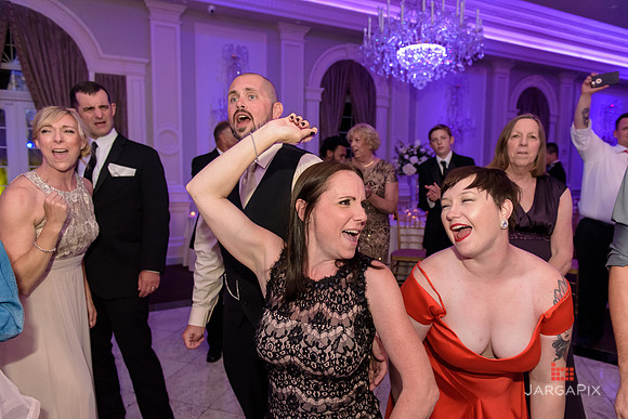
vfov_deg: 53.2
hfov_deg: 73.7
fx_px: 419
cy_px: 210
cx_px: 314
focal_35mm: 24
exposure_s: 1/125
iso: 3200
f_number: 3.2
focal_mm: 24
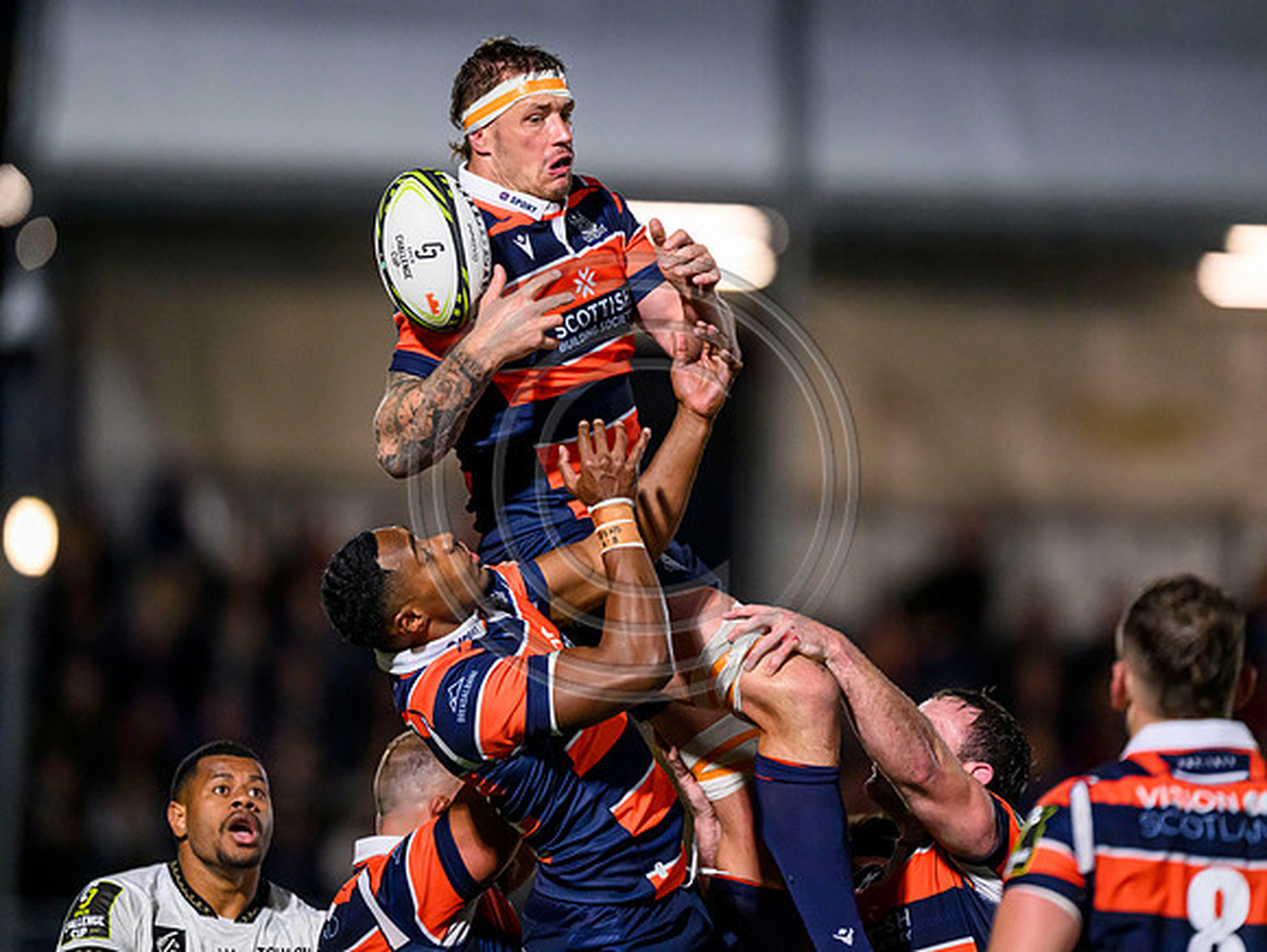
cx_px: 553
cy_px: 476
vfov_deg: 2.5
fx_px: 22220
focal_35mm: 607
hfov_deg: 3.3
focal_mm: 560
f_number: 4
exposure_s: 1/1600
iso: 8000
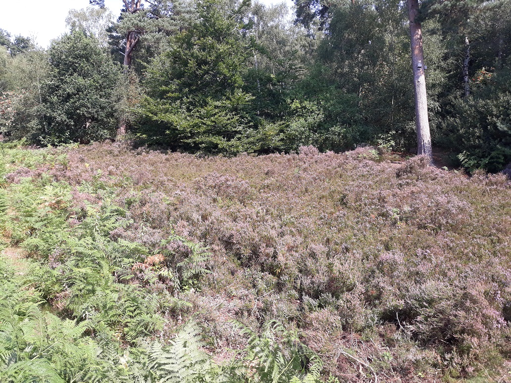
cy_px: 192
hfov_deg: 65.3
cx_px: 256
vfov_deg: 51.4
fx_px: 399
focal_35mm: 27
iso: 40
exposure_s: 1/476
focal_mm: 3.71
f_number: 1.7
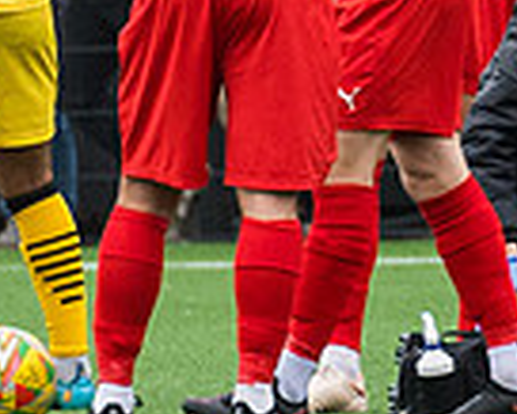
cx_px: -240
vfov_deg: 0.6
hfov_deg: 0.8
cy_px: 200
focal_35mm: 2549
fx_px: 39031
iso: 800
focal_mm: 300
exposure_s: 1/400
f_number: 5
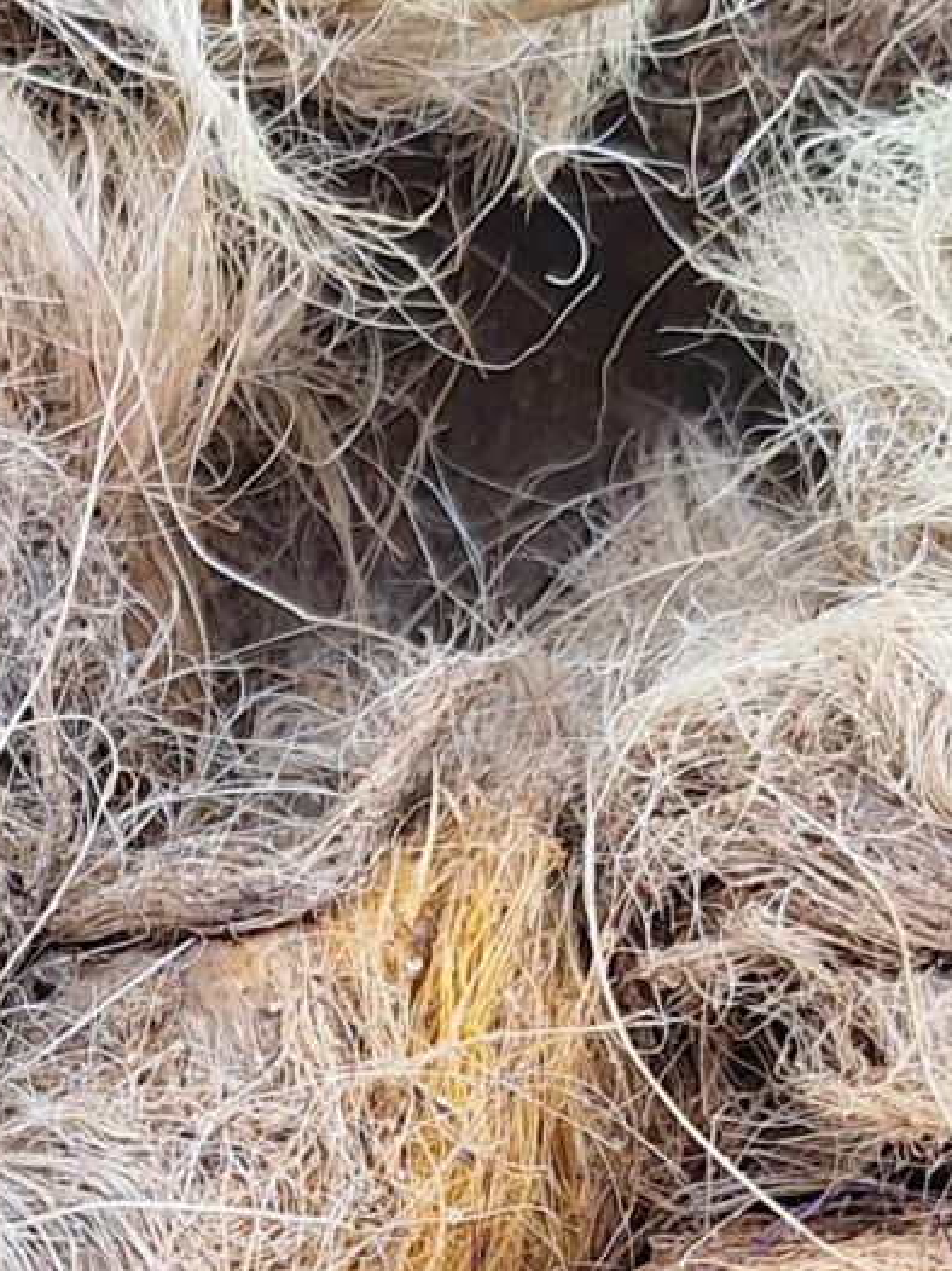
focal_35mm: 112
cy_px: 1682
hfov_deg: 13.0
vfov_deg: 16.5
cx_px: -109
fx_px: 4110
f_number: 1.8
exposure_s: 1/50
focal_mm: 5.54
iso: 40
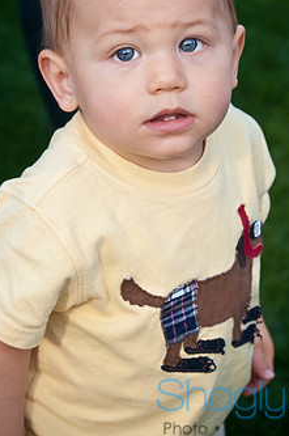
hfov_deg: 8.4
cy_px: 166
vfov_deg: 12.7
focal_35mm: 162
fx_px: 1957
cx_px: 168
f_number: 5.6
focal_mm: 80
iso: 400
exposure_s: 1/125
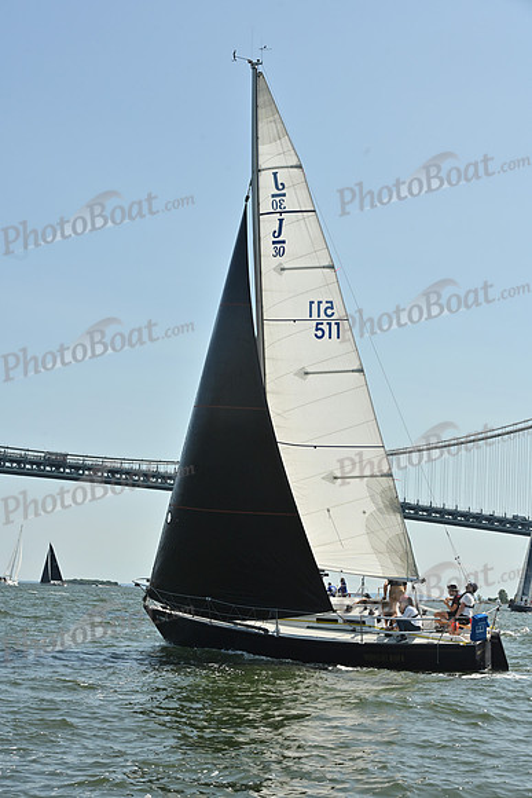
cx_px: 266
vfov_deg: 28.8
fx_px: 1551
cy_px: 399
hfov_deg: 19.5
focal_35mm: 70
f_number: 10
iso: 320
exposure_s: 1/1000
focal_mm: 70
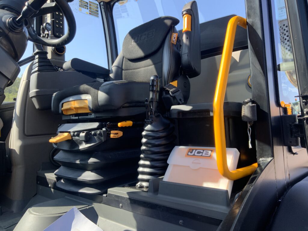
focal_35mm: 29
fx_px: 258
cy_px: 116
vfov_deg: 48.2
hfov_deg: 61.7
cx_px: 154
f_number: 1.8
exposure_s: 1/206
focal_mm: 3
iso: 16
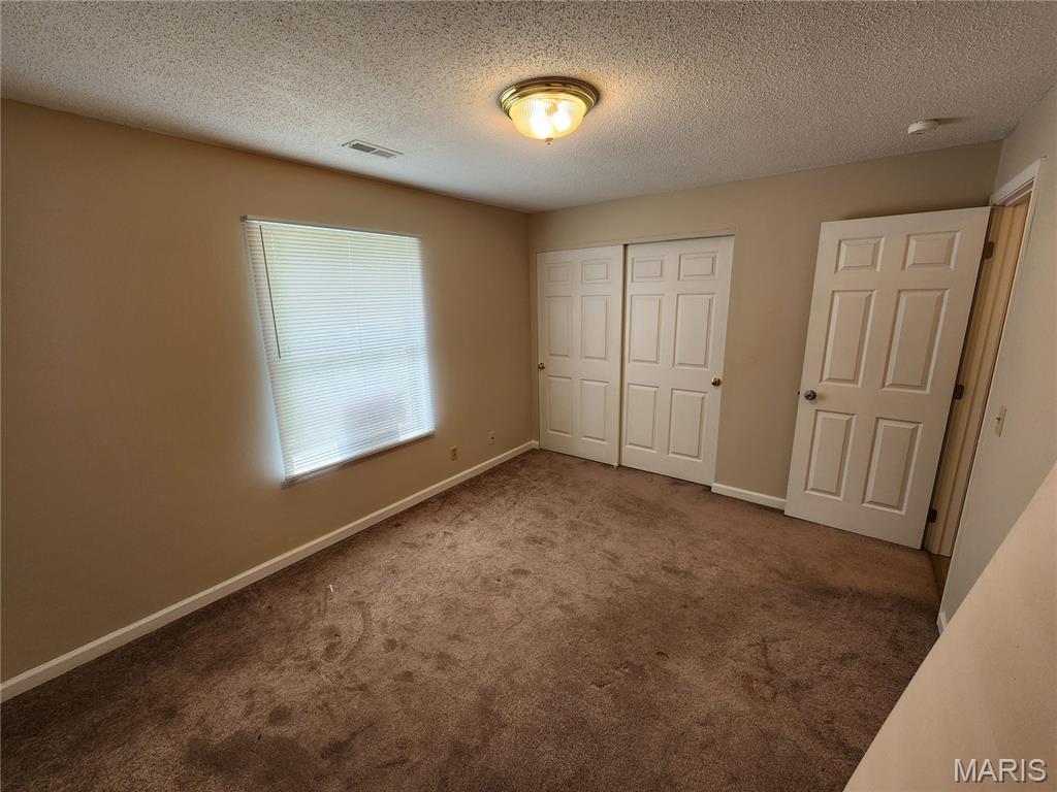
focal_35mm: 13
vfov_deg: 89.9
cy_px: 396
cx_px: 528
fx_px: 397
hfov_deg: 106.2
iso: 80
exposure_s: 1/60
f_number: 2.2
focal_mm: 2.2
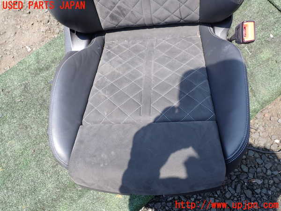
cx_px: 140
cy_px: 106
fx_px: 244
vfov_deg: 46.8
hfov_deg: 60.0
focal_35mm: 30
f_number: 3.2
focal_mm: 5.4
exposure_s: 1/250
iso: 100
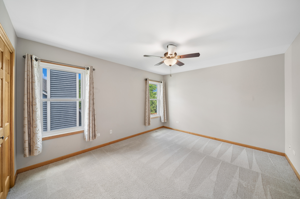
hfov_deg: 108.4
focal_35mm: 13
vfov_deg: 85.4
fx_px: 108
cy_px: 100
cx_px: 150
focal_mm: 13
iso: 400
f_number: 8
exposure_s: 1/25
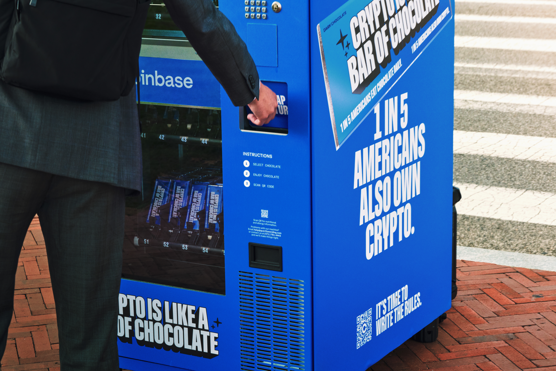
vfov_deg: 16.9
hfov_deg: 25.1
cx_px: 278
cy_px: 186
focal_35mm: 81
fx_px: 1251
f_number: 8
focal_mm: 54.1
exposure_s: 1/75
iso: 800
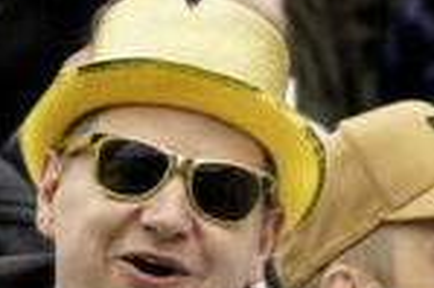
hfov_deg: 4.0
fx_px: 6117
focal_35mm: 508
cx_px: -216
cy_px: 292
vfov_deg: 2.7
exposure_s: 1/1000
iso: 500
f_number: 2.8
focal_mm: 74
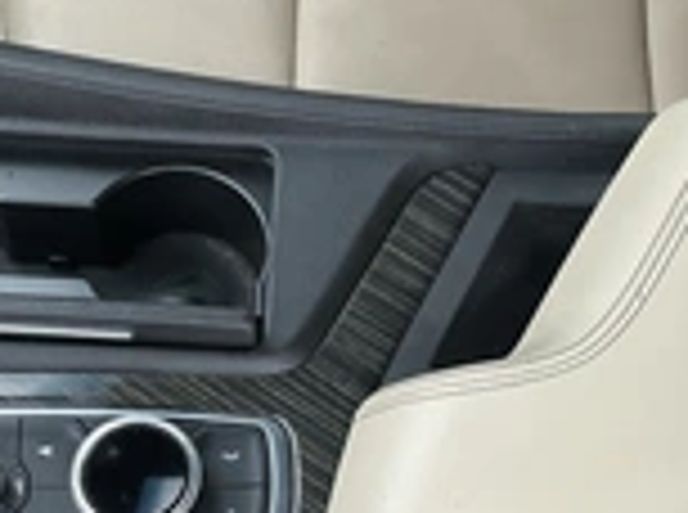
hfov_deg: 25.7
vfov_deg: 19.1
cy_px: 410
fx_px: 1507
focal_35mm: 76
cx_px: 423
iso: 100
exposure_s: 1/60
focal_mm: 3
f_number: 1.8
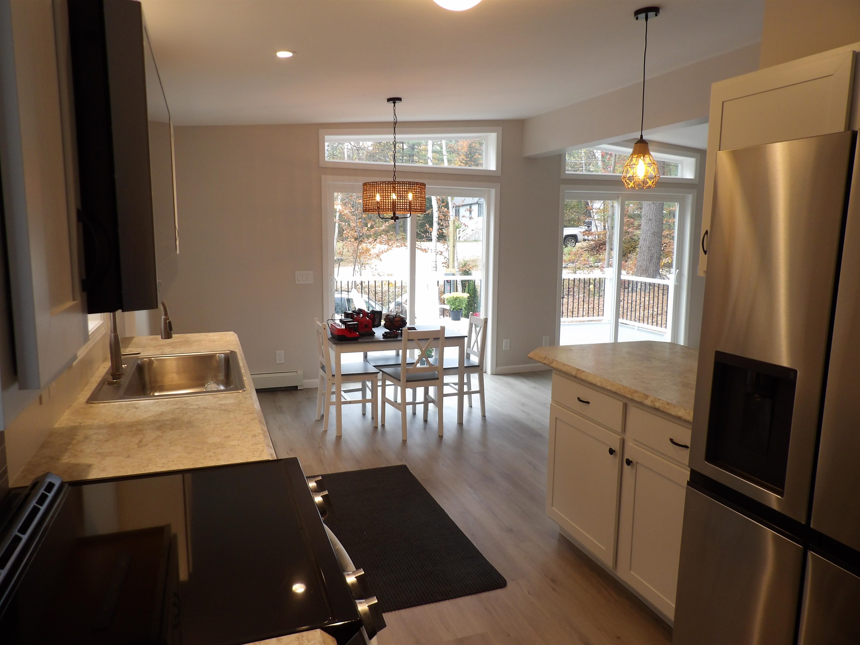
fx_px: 596
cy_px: 322
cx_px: 430
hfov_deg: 71.6
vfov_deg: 56.8
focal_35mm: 24
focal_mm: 4.3
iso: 109
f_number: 3.2
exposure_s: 1/33
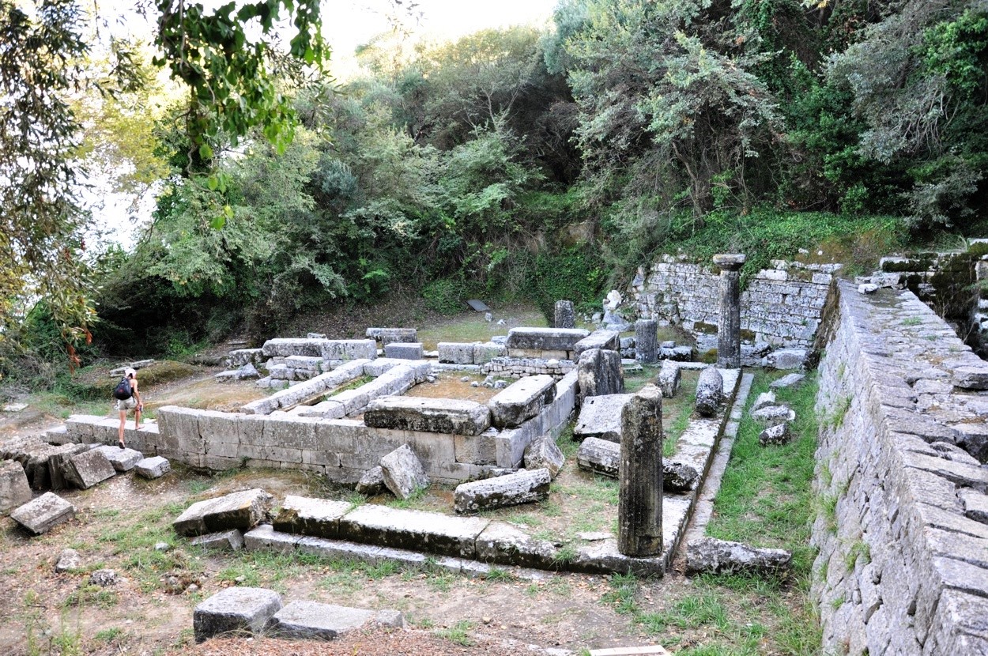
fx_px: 740
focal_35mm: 27
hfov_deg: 67.4
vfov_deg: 47.8
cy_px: 328
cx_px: 494
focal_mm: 18
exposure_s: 1/80
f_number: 4.5
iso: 200
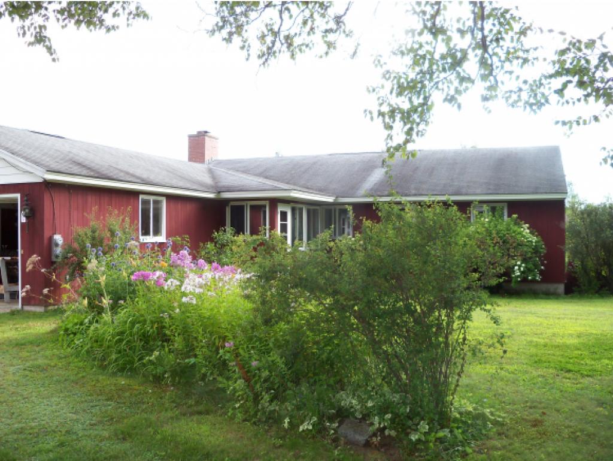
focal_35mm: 35
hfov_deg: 52.6
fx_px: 620
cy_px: 230
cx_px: 306
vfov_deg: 40.7
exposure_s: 1/125
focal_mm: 6.2
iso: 100
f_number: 3.5
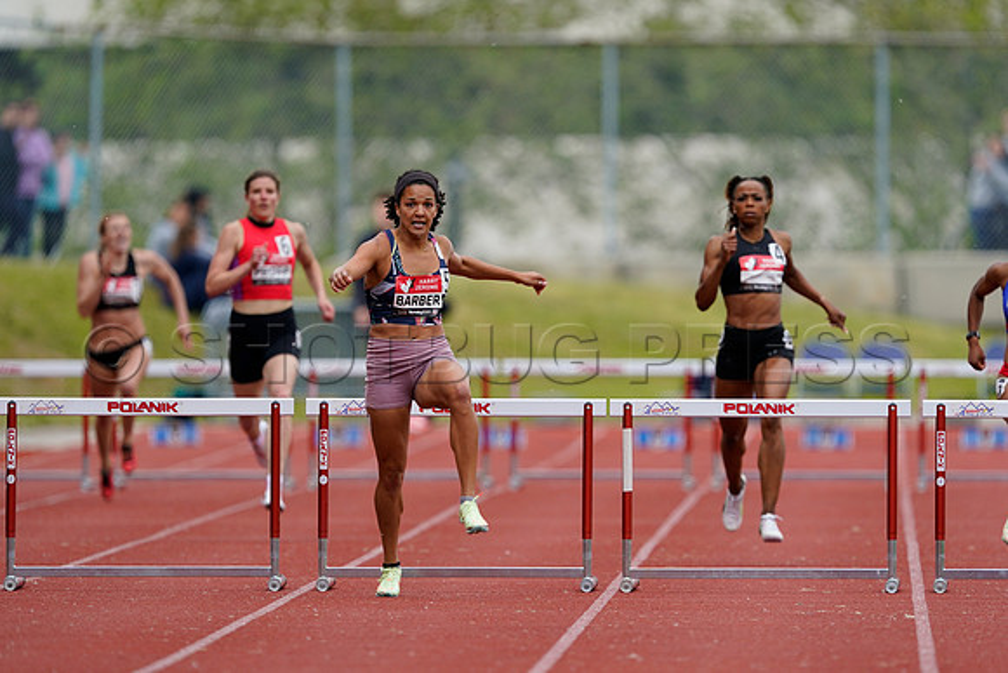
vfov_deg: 2.3
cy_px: 336
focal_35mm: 600
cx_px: 504
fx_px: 16803
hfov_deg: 3.4
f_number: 5
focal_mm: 600
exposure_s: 1/640
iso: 400
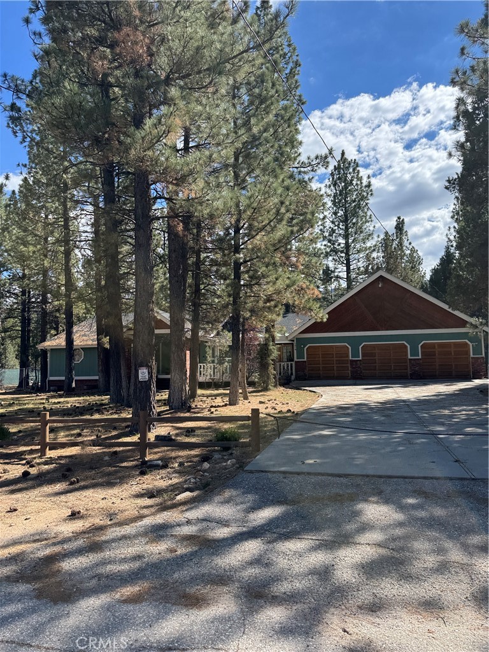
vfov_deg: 71.6
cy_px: 326
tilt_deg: +5.2
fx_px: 452
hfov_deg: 56.8
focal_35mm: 24
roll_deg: +1.4
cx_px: 244
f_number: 1.78
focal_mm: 6.76
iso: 80
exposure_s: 1/2331
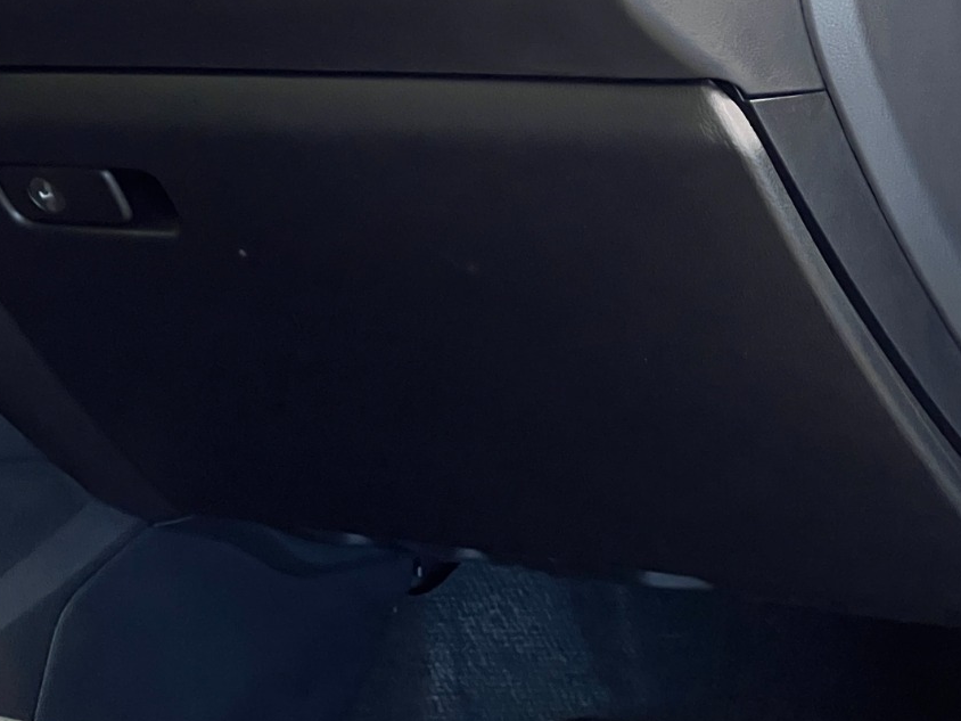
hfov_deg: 13.5
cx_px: 475
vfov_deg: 10.1
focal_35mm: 146
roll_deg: +1.5
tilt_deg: -4.4
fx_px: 4053
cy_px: 87
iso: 640
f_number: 2.8
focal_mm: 9
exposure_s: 1/40
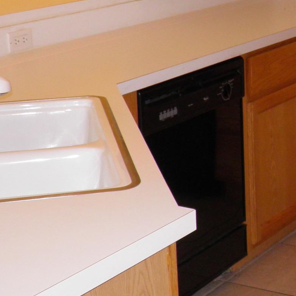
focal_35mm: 94
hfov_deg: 17.5
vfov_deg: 18.3
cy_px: 47
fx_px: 909
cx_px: 365
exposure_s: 1/30
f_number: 2.8
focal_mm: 4.9
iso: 100
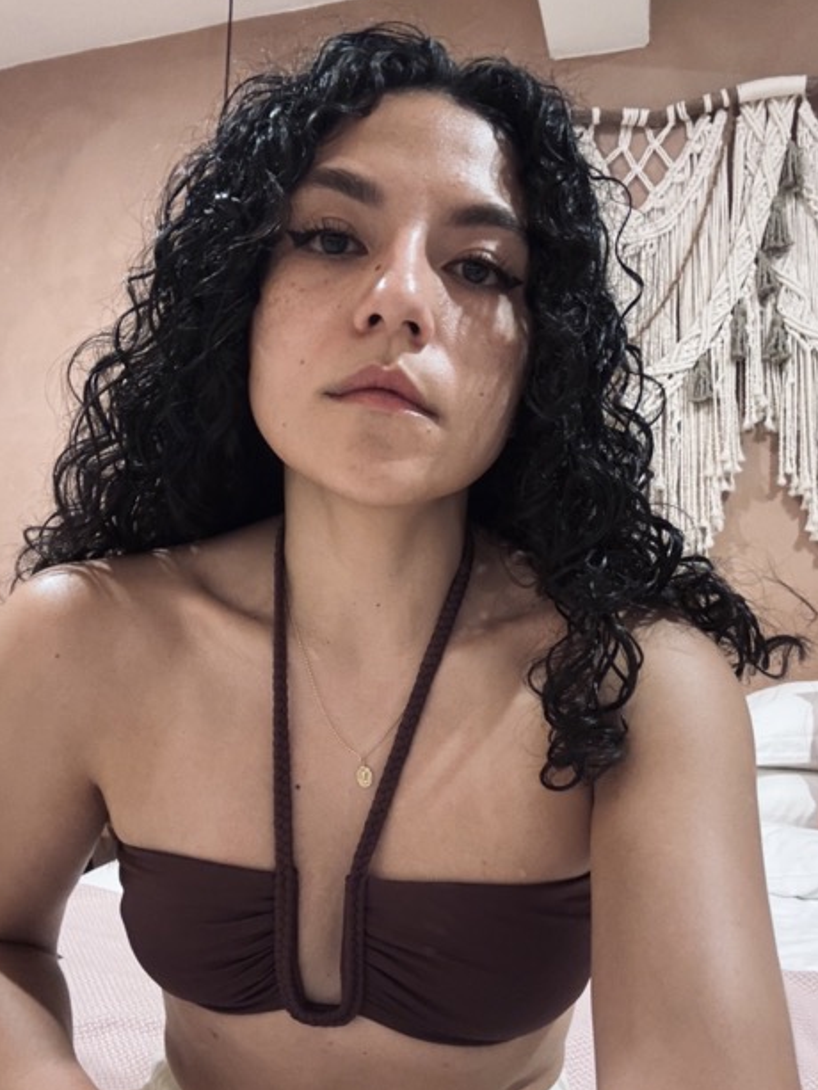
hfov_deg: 56.8
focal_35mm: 24
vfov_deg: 71.6
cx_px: 398
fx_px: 756
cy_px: 544
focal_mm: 2.69
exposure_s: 1/20
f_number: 1.9
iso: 500
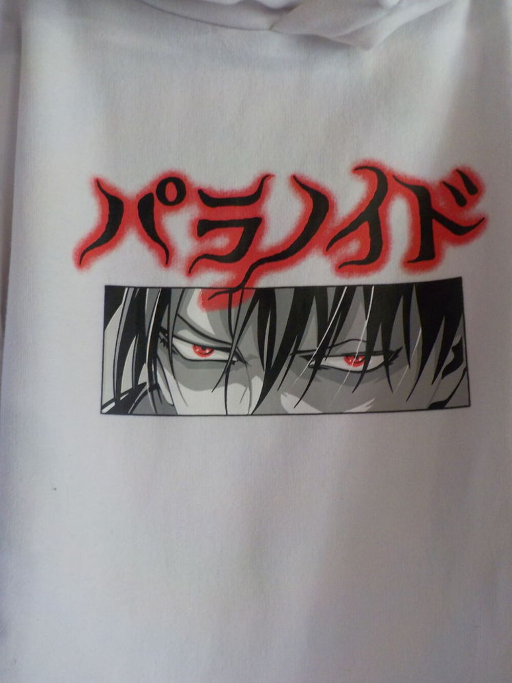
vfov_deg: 60.0
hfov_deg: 46.8
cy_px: 342
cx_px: 256
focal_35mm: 30
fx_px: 592
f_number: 3.3
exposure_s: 1/30
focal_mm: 4.1
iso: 280
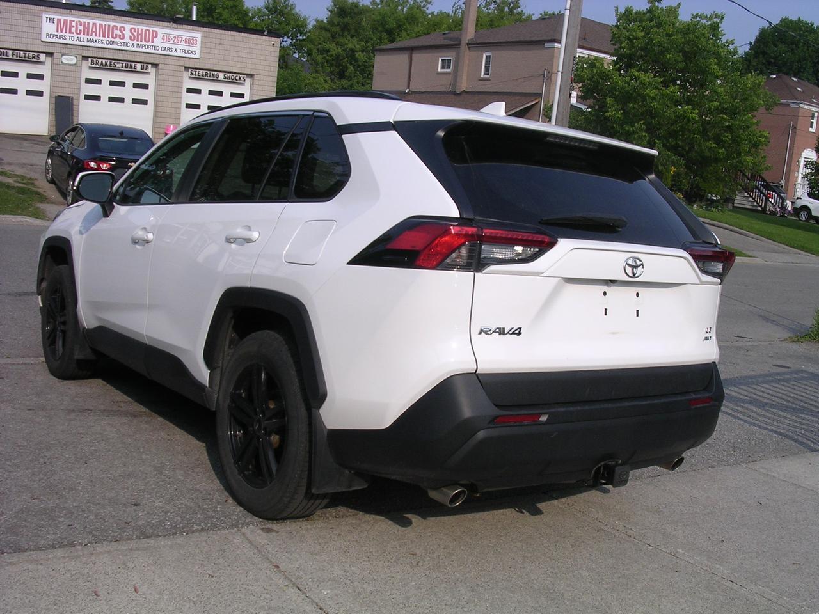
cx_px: 410
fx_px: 899
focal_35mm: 38
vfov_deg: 37.7
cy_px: 307
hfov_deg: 49.0
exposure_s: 1/404
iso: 100
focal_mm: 5.8
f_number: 5.6
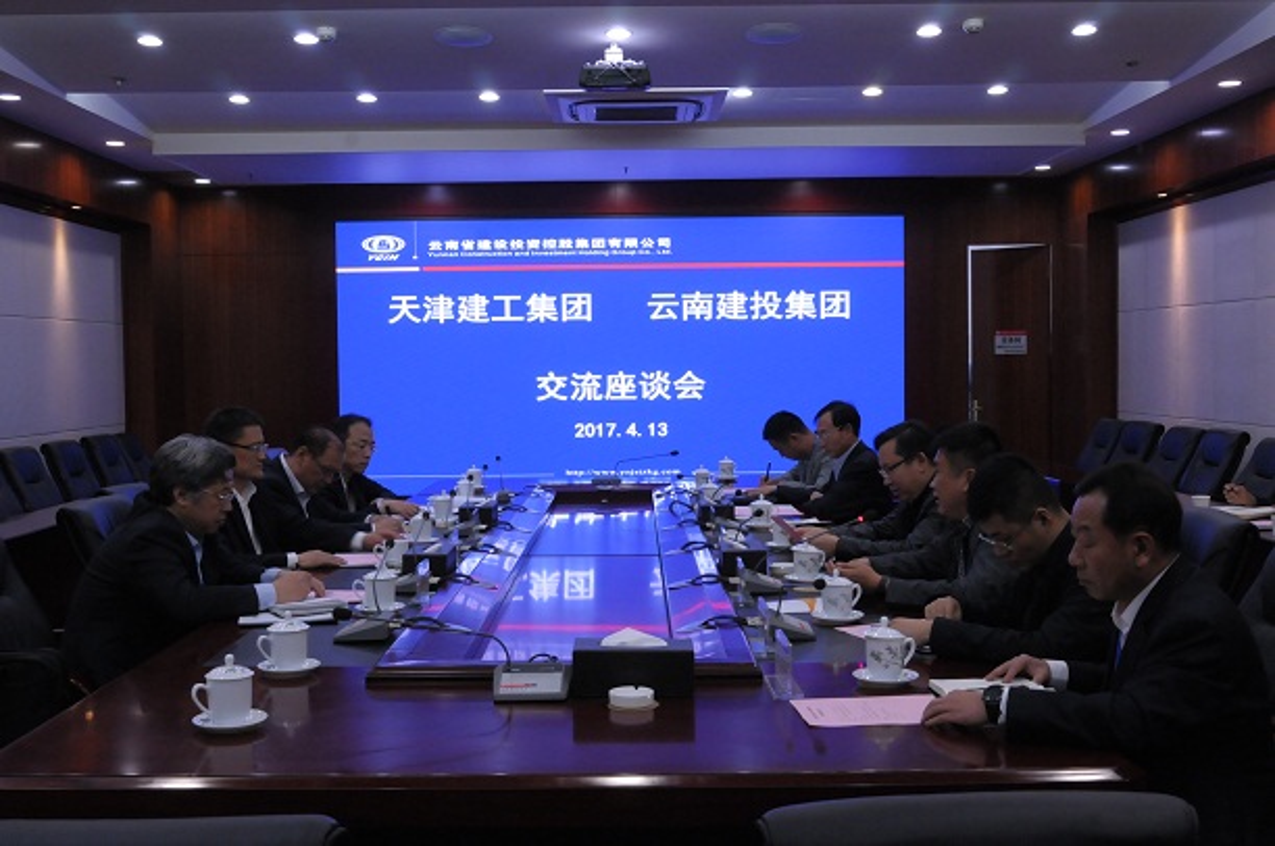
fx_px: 1273
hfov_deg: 53.2
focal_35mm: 36
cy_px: 423
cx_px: 638
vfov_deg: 36.8
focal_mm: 24
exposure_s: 1/30
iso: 1400
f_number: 10
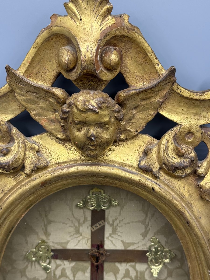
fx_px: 388
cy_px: 140
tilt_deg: -23.5
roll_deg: -3.8
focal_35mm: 48
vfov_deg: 39.7
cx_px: 105
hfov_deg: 30.3
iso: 64
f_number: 1.78
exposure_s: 1/669
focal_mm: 6.76
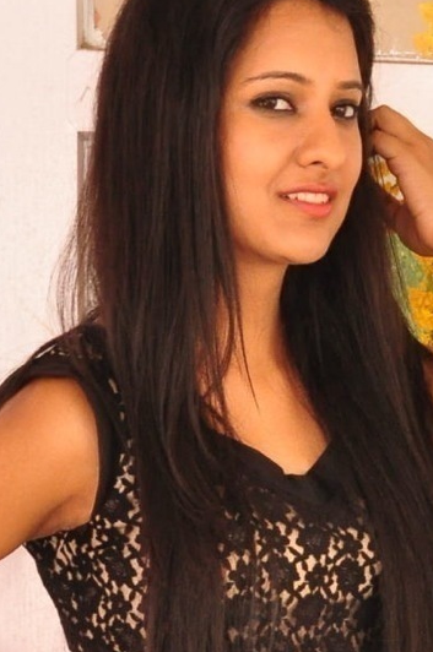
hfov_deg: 8.4
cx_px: 358
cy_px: 999
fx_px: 2950
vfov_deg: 12.0
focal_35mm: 163
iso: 1250
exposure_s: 1/125
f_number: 10
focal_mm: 32
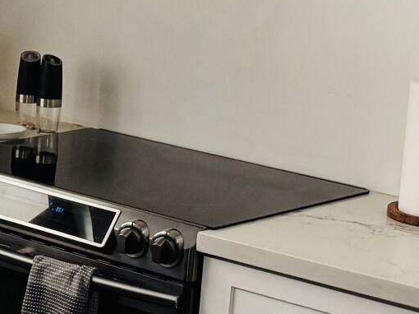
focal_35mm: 153
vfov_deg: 9.7
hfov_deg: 12.0
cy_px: 100
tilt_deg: -11.2
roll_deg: -2.0
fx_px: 1851
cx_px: -306
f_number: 1.6
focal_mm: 5.96
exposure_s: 1/60
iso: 100
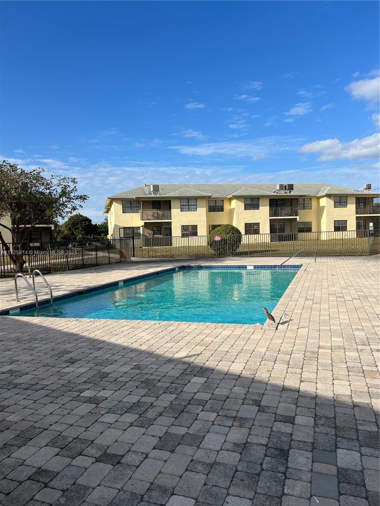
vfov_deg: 67.3
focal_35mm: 26
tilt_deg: -2.6
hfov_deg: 53.1
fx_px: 381
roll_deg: +2.1
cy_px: 253
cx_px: 190
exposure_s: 1/4630
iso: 50
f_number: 1.5
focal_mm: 5.7
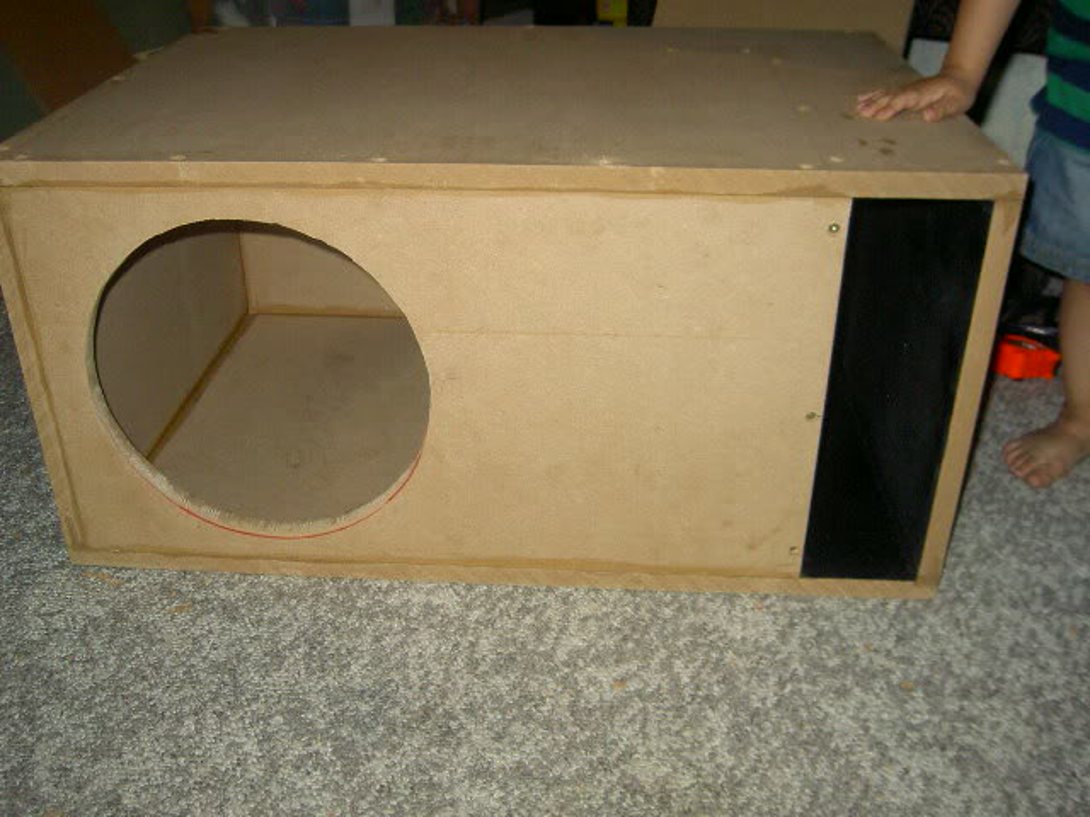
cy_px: 408
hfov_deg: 54.0
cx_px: 545
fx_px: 1071
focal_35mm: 34
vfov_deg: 41.8
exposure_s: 1/60
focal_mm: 5.6
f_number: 2.8
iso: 200
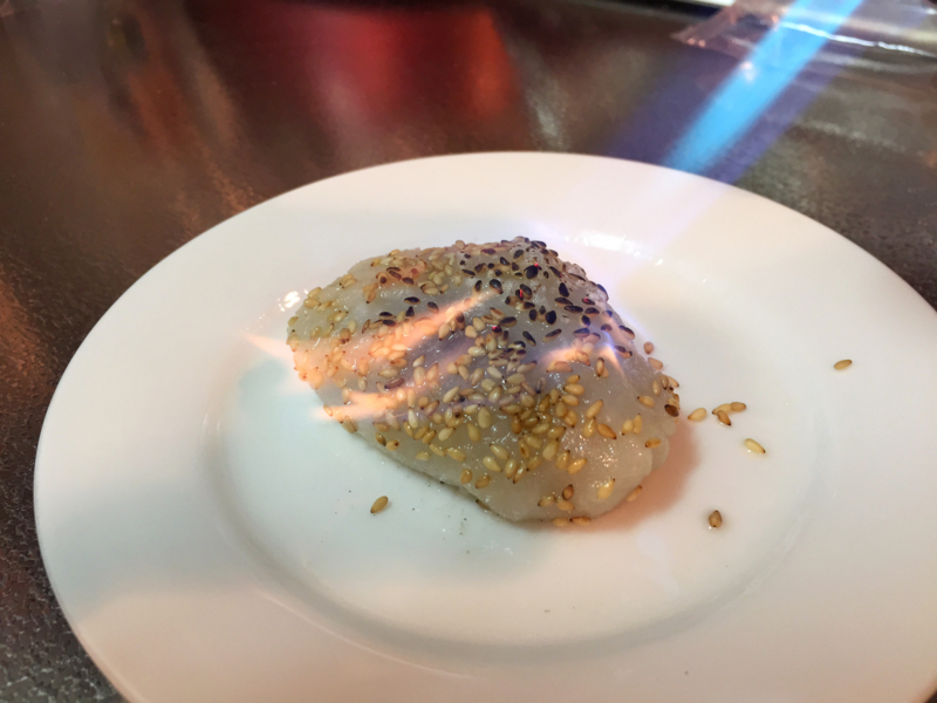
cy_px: 352
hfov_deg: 61.7
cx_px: 468
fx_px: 785
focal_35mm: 29
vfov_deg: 48.2
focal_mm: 4.15
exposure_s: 1/30
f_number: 2.2
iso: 100
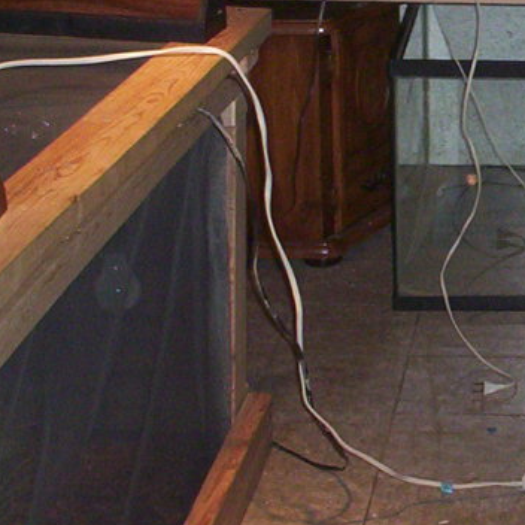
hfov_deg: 14.8
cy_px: 73
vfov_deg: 15.3
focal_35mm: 113
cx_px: 677
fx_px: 1939
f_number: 4.5
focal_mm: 4.99
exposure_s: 1/60
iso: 140
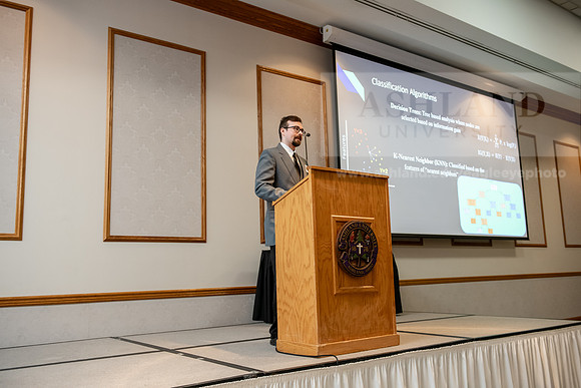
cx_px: 290
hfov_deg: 58.7
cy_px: 194
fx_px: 517
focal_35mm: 32
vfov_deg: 41.1
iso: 2000
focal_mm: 32
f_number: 3.5
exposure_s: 1/200
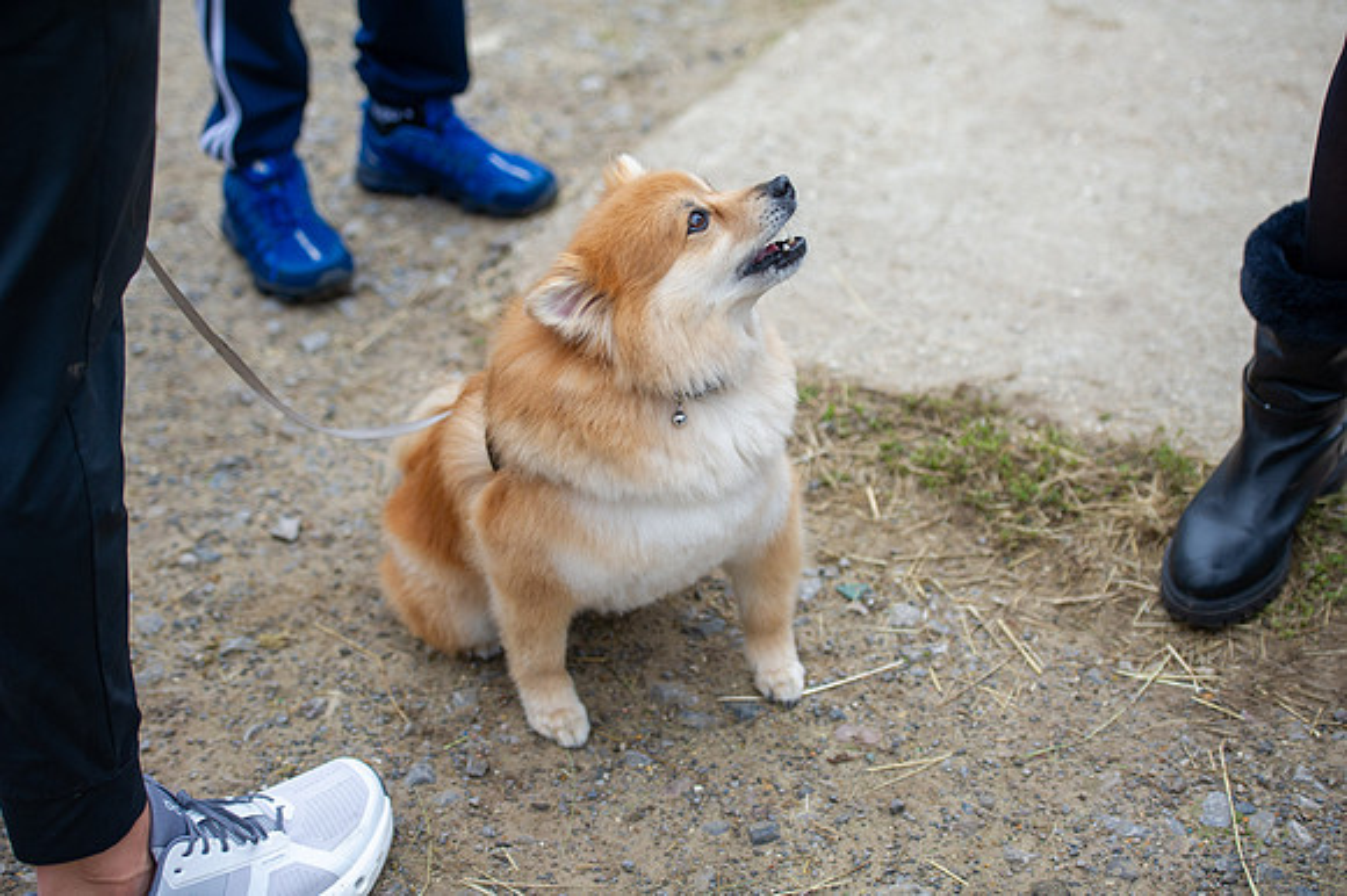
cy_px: 448
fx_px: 2618
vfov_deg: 19.4
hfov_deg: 28.9
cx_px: 674
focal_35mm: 70
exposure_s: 1/500
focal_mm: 70
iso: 500
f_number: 2.8
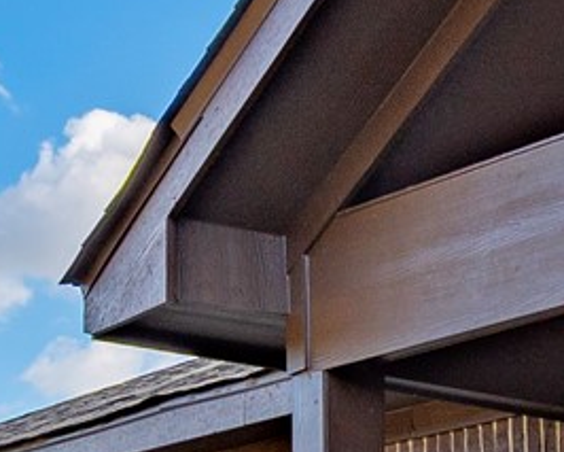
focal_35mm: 138
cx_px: 1209
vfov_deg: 10.4
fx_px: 2304
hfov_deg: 12.0
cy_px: 883
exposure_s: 1/100
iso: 125
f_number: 11
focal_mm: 18
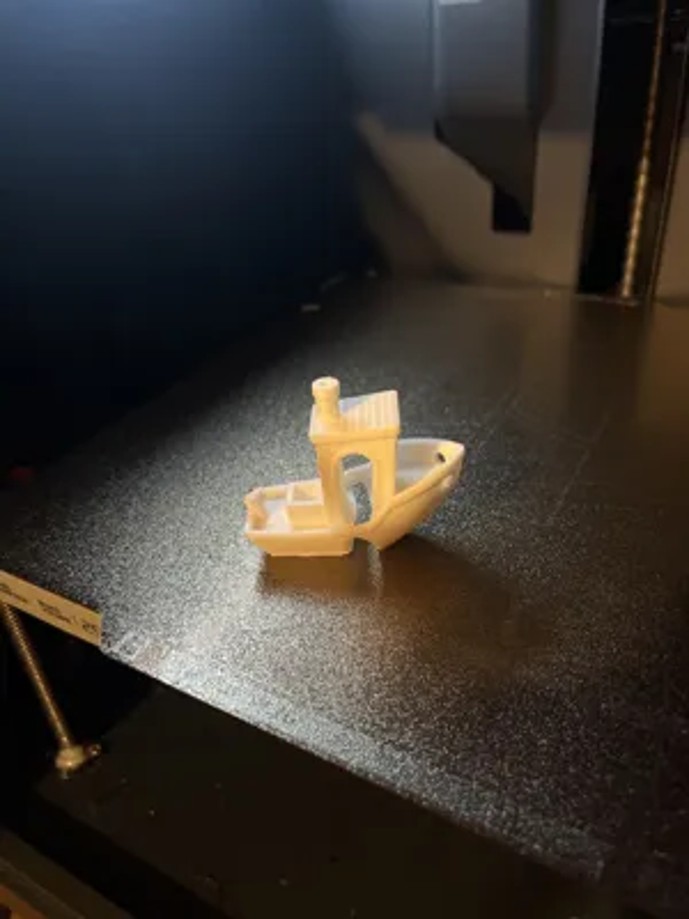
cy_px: 460
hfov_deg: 53.1
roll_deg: +5.4
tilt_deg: -32.6
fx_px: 690
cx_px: 344
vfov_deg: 67.3
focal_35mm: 26
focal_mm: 5.1
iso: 320
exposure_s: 1/50
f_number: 1.6
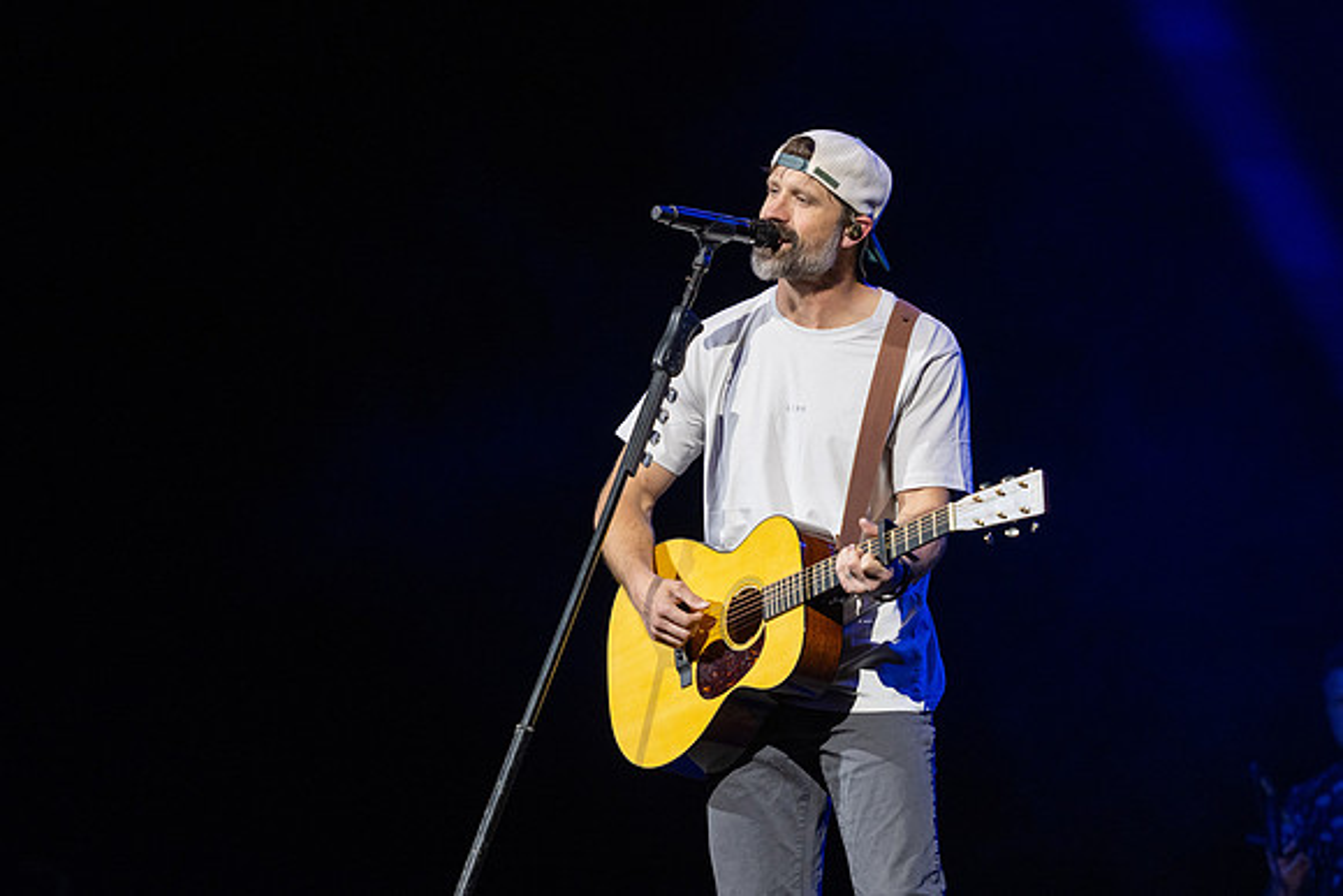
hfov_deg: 12.8
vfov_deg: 8.6
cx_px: 674
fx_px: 5964
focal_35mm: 160
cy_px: 432
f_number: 2.8
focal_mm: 150
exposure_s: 1/800
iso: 1600
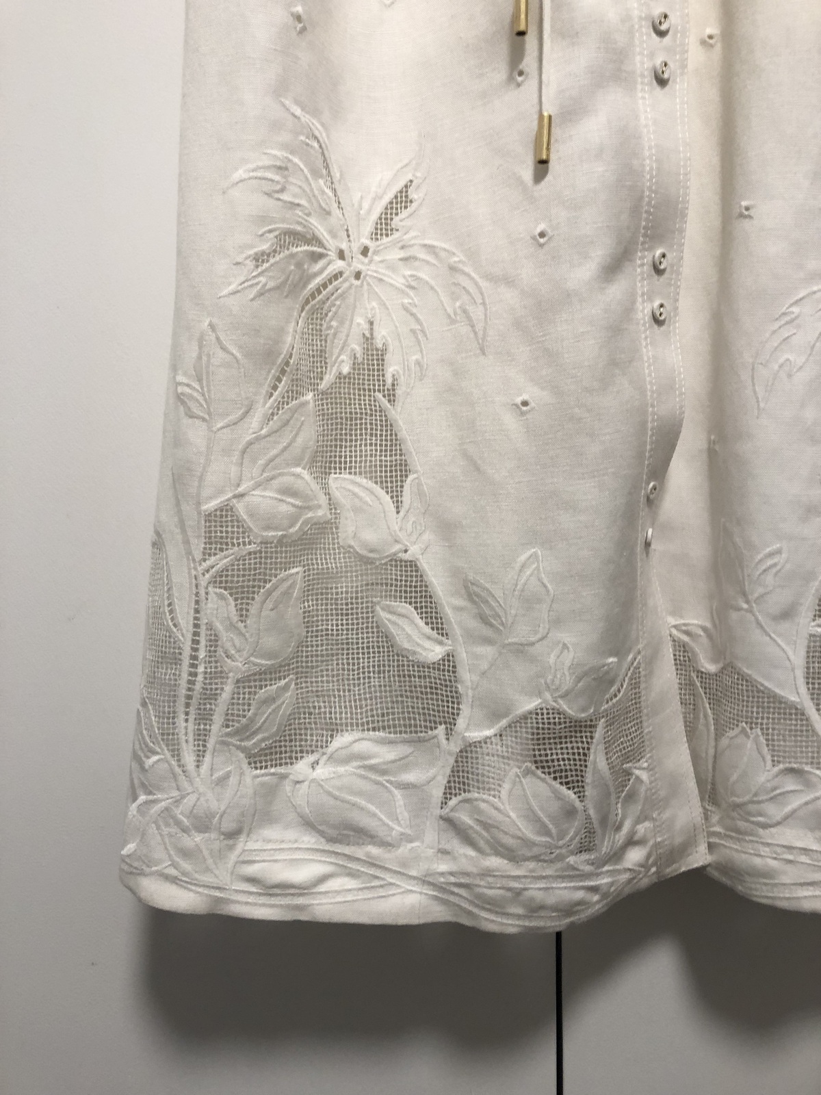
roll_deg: +2.9
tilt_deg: -4.9
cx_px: 410
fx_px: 885
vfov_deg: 63.4
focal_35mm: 28
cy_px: 548
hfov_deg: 49.7
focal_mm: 3.99
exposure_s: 1/20
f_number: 1.8
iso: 40
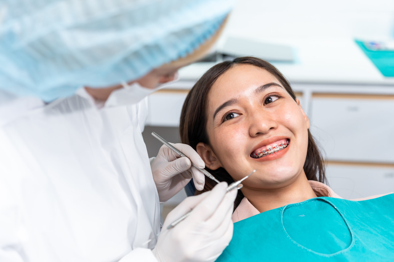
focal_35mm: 45
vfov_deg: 29.9
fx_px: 492
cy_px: 131
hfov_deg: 43.6
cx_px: 197
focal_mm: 45
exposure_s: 1/250
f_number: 2.8
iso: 640
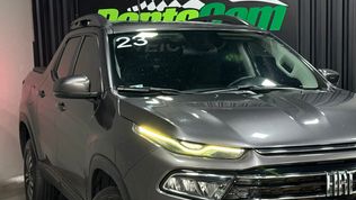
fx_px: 737
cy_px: 153
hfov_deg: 27.1
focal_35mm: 78
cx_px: 220
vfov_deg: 15.4
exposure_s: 1/39
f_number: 1.78
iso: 320
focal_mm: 6.76
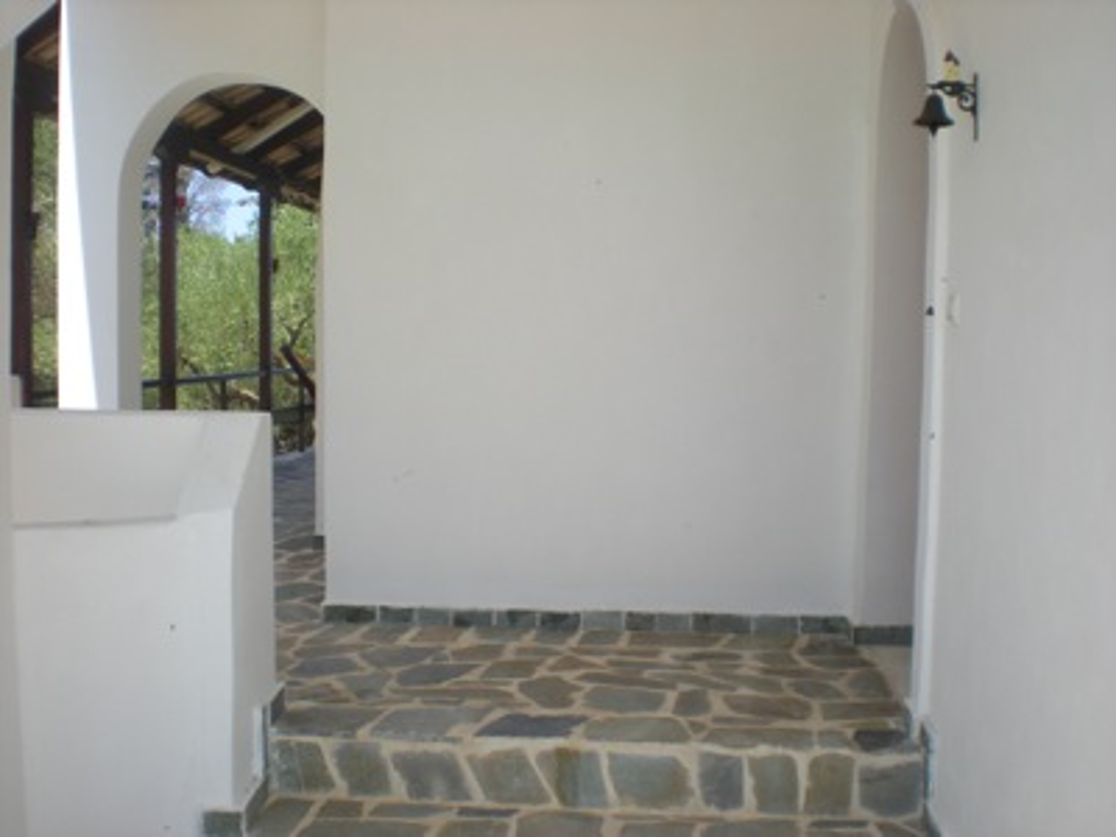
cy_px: 418
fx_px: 1225
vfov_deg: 37.7
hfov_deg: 49.0
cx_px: 558
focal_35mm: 38
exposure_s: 1/195
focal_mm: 6.3
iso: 64
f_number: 4.6
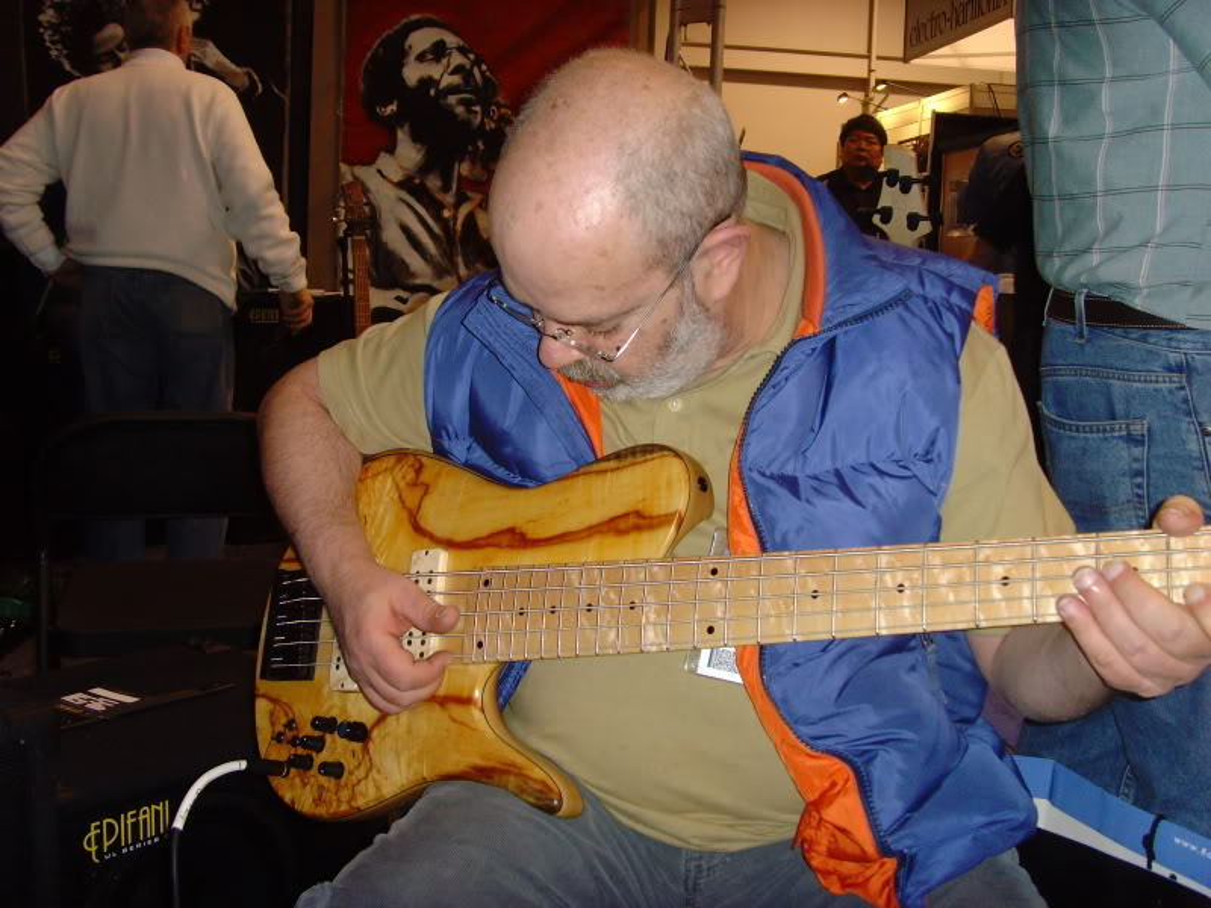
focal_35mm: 39
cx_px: 606
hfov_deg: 47.9
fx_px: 1364
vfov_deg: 36.8
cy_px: 454
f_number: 3.5
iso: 200
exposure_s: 1/45
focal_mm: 6.6
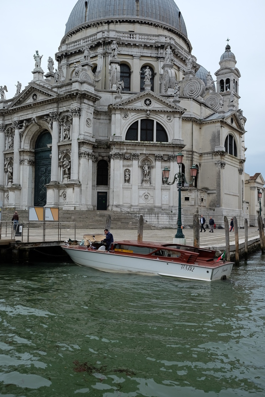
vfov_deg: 54.4
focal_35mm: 35
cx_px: 132
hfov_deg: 37.8
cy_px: 198
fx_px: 387
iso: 200
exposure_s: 1/250
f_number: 4
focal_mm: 23
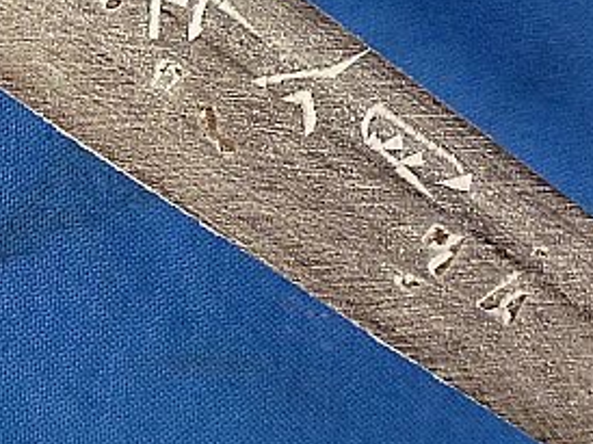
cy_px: -37
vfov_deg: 13.1
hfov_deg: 17.7
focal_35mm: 111
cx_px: 169
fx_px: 1900
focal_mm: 6.8
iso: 200
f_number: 3.8
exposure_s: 1/80
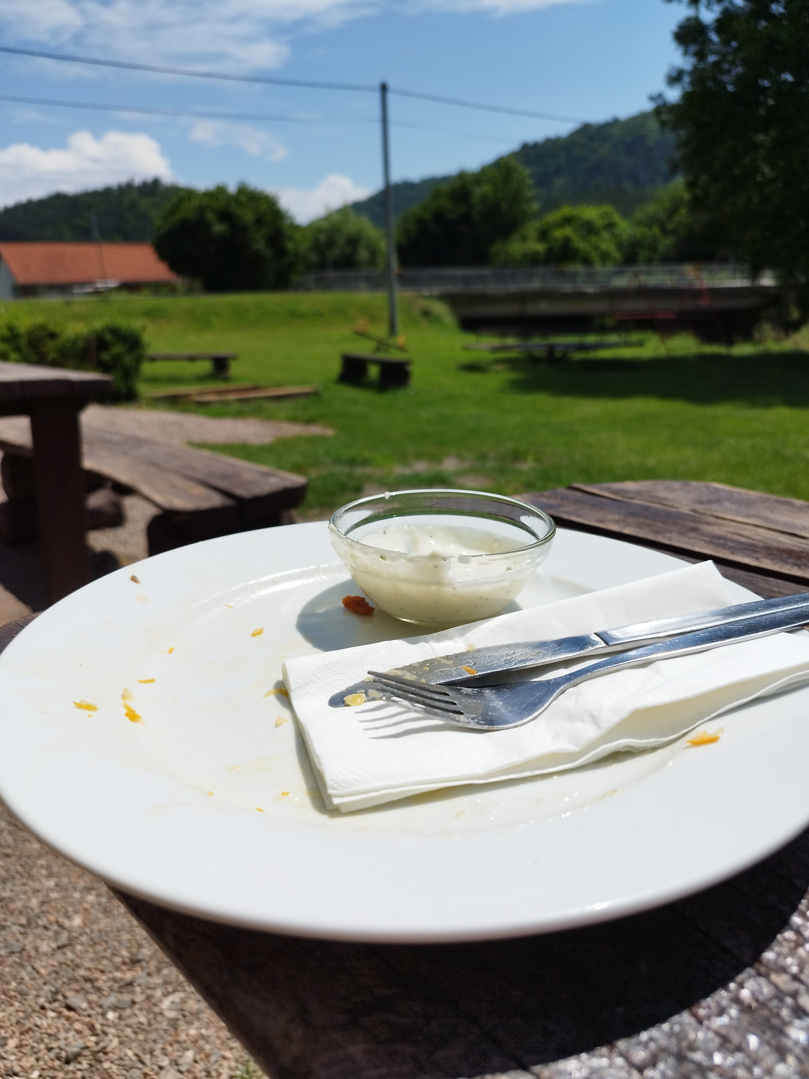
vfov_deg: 69.4
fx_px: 779
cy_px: 540
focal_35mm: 25
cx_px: 404
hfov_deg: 54.9
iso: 50
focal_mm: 5.95
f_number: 1.89
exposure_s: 1/1910
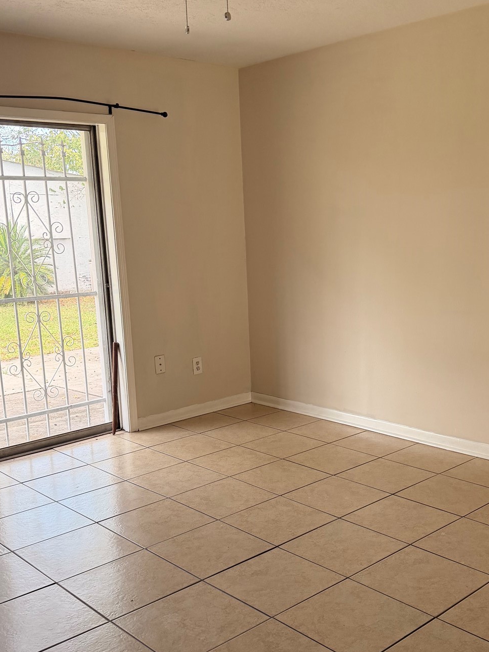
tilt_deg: -12.0
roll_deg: +1.5
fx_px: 716
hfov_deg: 37.7
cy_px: 369
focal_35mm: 38
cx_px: 279
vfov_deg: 48.8
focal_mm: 6.76
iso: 160
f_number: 1.78
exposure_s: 1/217
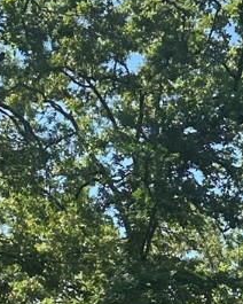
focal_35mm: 136
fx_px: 1223
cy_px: 353
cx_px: 132
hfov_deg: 11.3
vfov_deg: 13.8
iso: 80
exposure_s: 1/1393
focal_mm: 6.86
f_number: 1.78
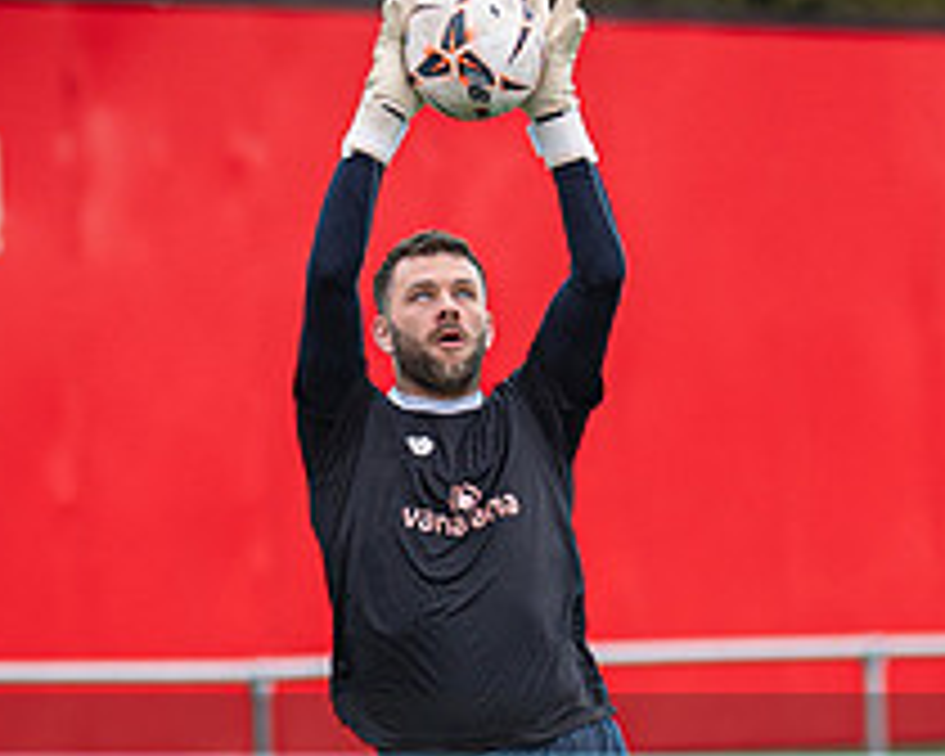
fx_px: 20249
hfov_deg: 2.7
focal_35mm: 724
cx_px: 681
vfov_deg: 2.1
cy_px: 789
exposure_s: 1/1700
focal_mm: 135
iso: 100
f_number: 1.8
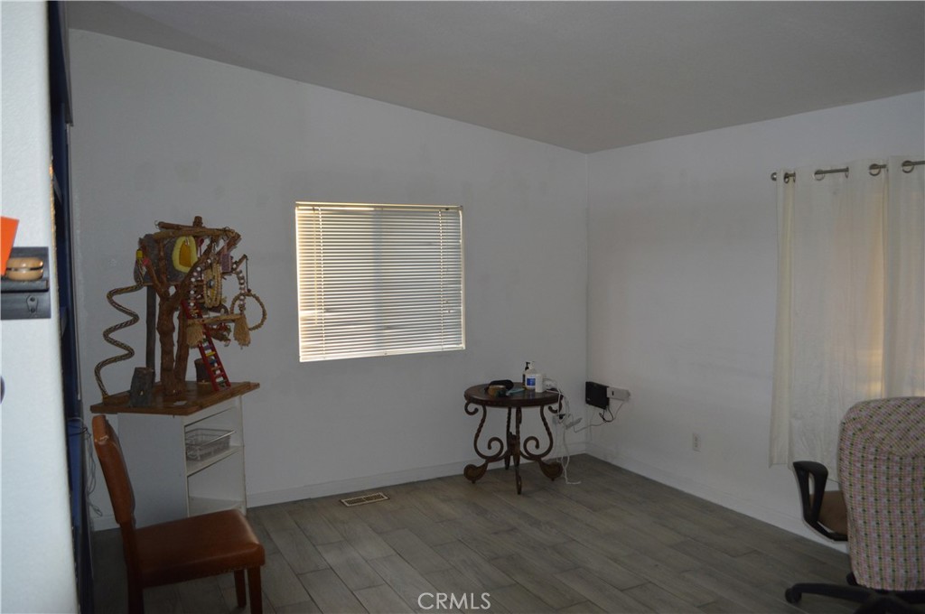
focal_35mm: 27
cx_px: 462
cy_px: 307
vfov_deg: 47.8
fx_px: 693
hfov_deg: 67.4
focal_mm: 18
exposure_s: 1/60
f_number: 3.5
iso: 800
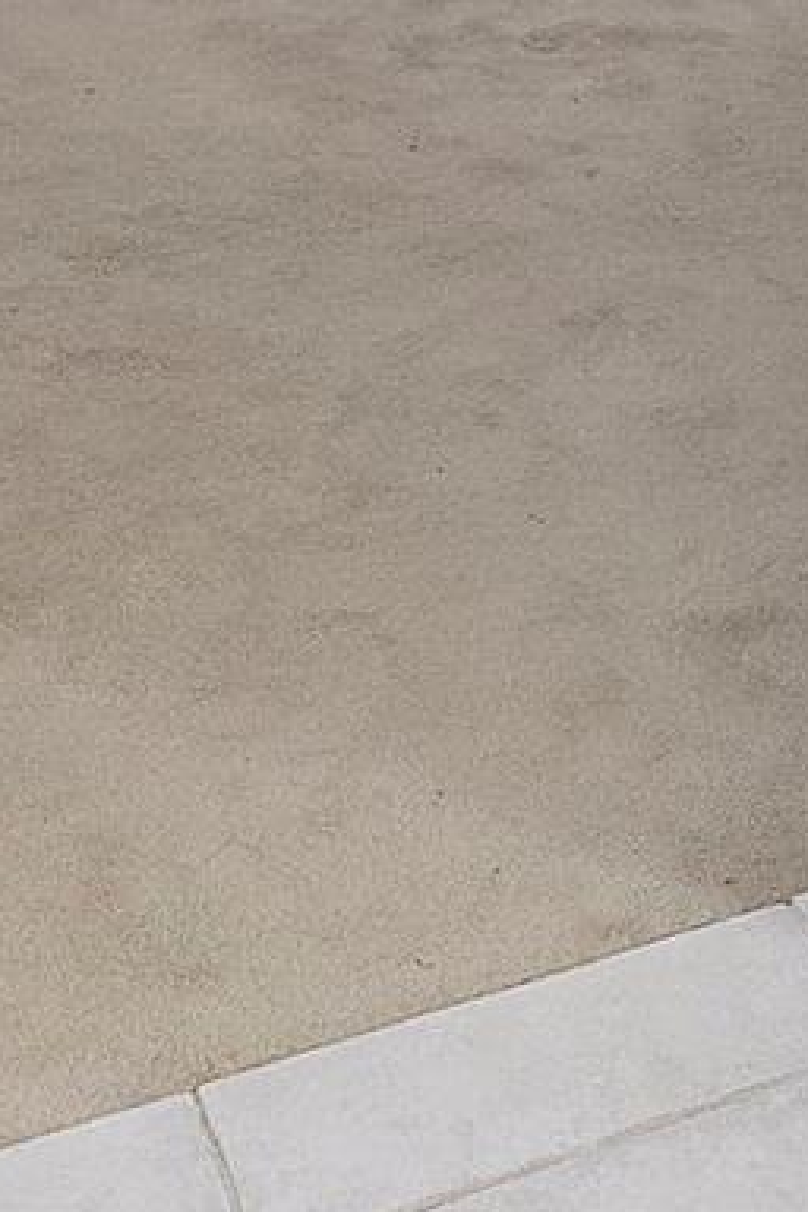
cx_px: 827
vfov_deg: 19.9
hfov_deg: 16.7
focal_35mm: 80
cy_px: -851
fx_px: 2693
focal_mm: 10
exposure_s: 1/5
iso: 160
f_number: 11
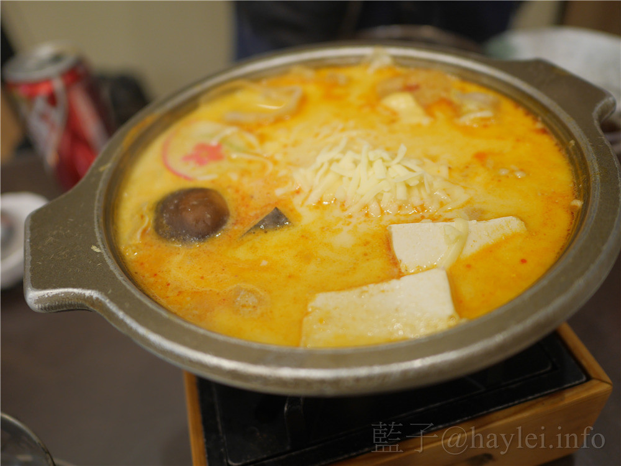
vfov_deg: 46.8
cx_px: 310
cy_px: 233
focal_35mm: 30
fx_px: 538
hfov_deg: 60.0
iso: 320
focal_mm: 15
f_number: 1.7
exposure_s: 1/60
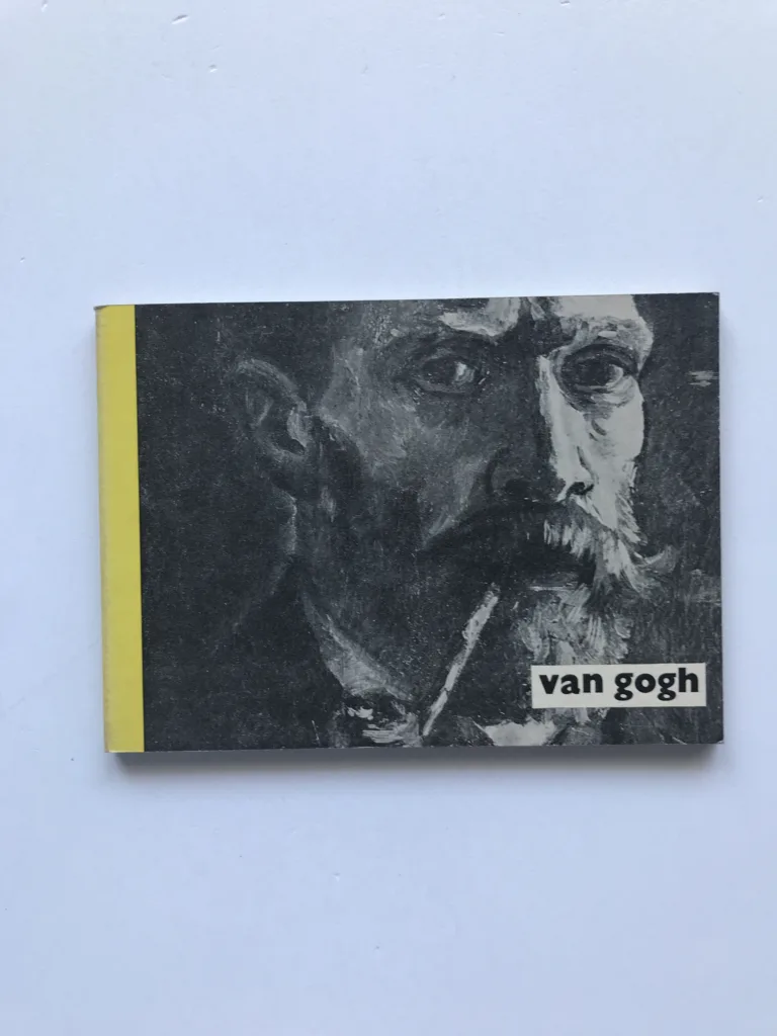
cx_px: 388
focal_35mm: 28
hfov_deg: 49.7
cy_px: 518
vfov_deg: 63.4
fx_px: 838
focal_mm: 3.99
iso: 25
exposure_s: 1/50
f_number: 1.8
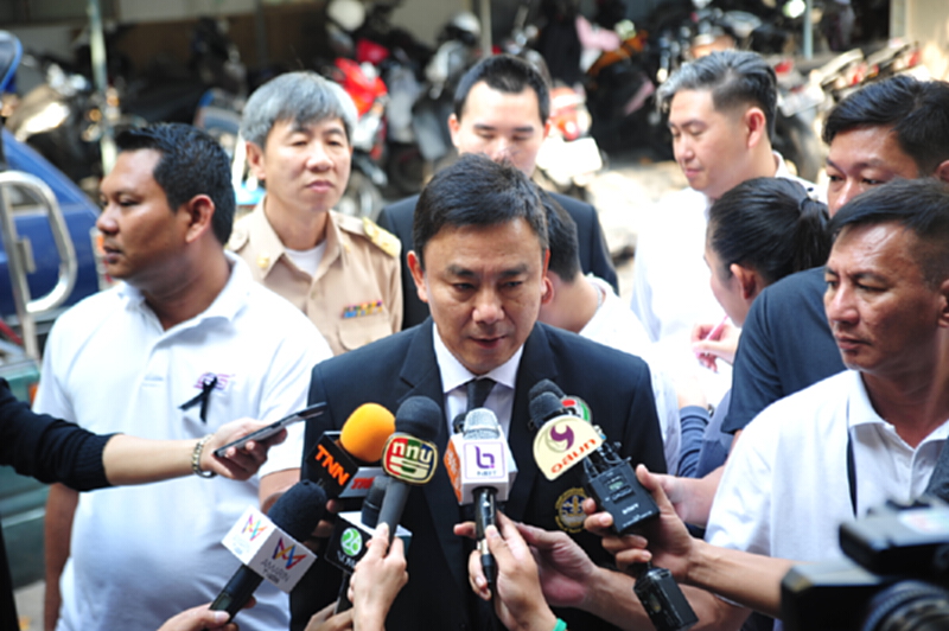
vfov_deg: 16.0
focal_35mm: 85
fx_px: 2239
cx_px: 474
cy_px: 316
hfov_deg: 23.9
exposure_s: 1/45
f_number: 4.5
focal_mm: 85
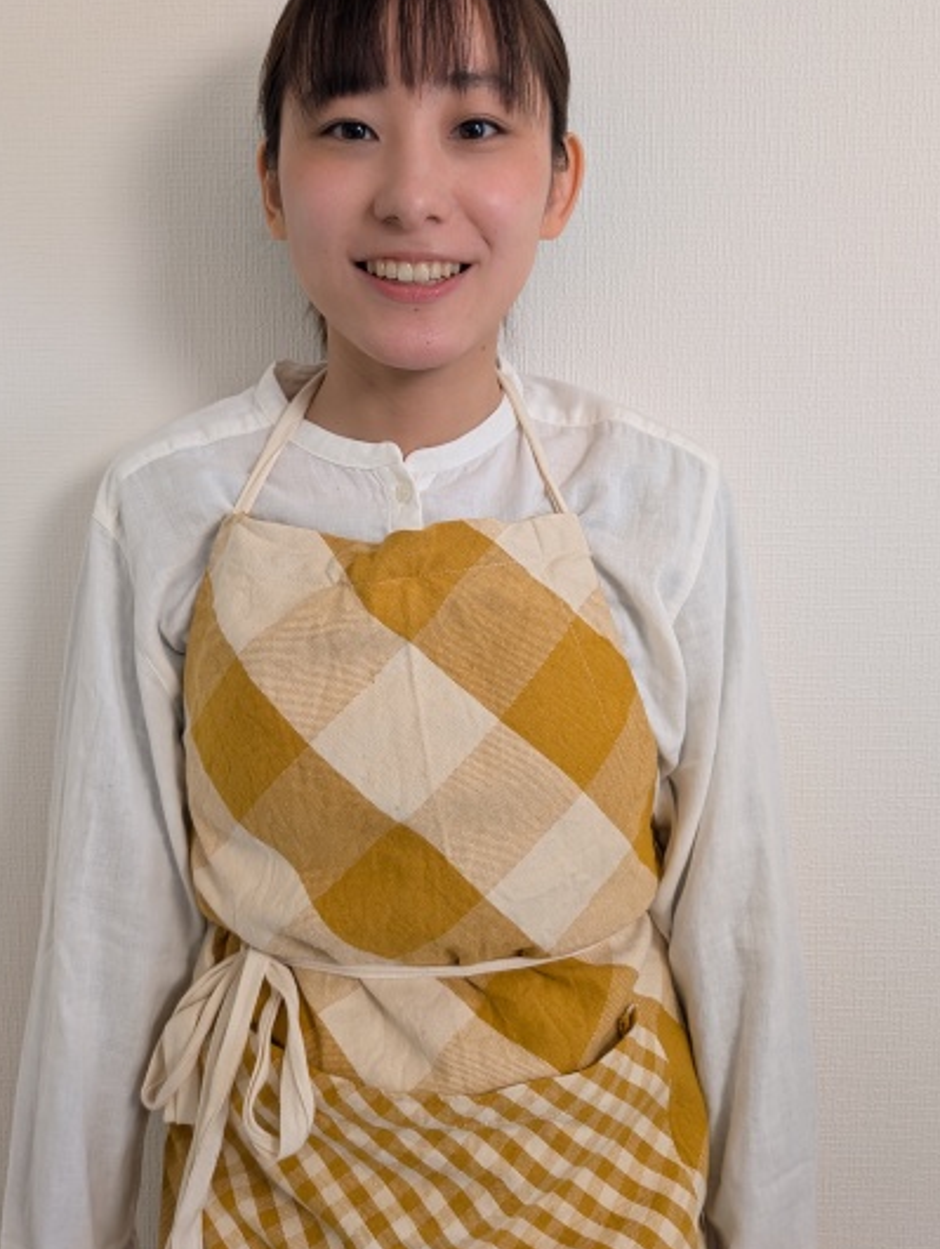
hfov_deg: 48.3
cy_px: 528
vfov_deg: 61.3
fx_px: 1047
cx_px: 424
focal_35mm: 29
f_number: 1.68
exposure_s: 1/33.3
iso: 272
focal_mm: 6.9
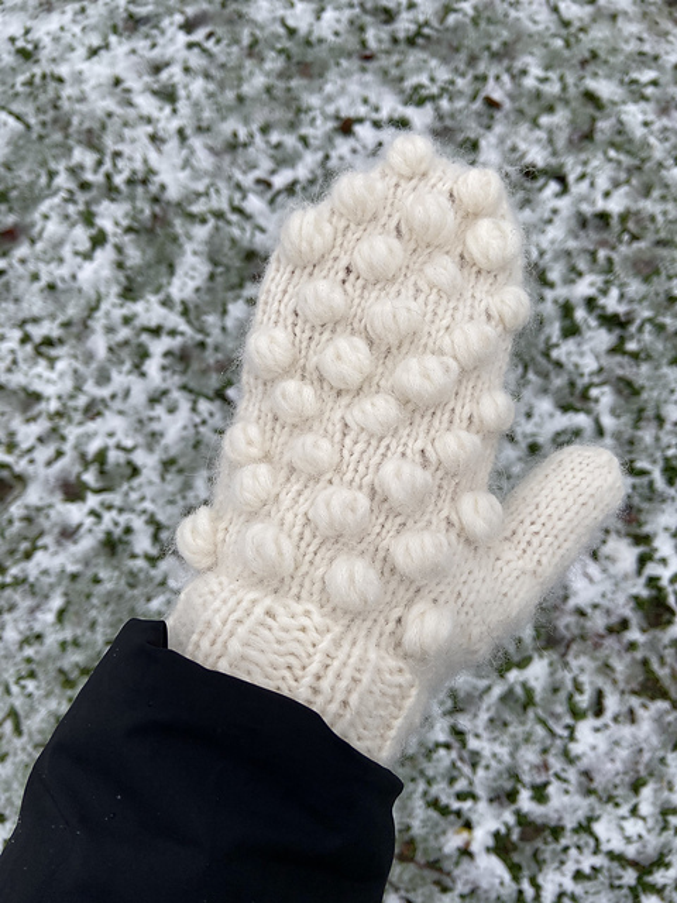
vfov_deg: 67.3
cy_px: 452
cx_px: 338
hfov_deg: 53.1
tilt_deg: -68.9
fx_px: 678
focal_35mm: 26
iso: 32
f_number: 1.8
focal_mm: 4.25
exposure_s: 1/690
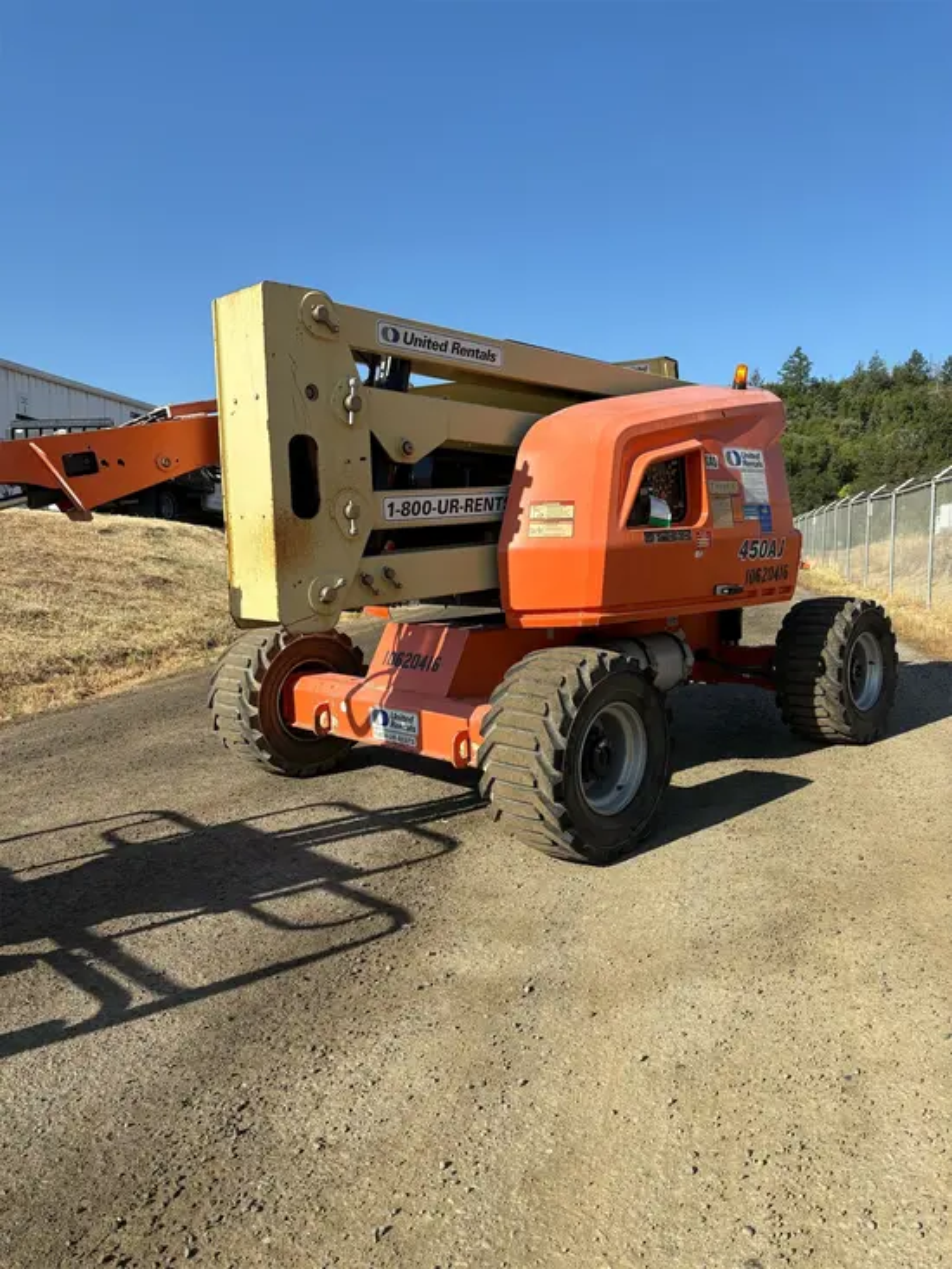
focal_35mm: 26
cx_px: 476
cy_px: 634
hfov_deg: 53.1
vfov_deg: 67.3
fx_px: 953
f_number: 1.6
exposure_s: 1/2538
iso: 50
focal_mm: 5.96
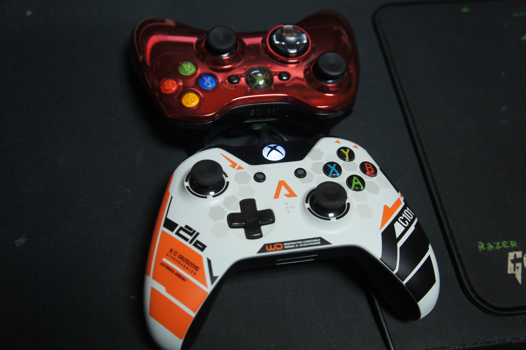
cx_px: 263
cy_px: 175
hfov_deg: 48.0
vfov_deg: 33.0
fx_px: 591
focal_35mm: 40
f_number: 4
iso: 1600
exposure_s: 1/50
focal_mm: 27
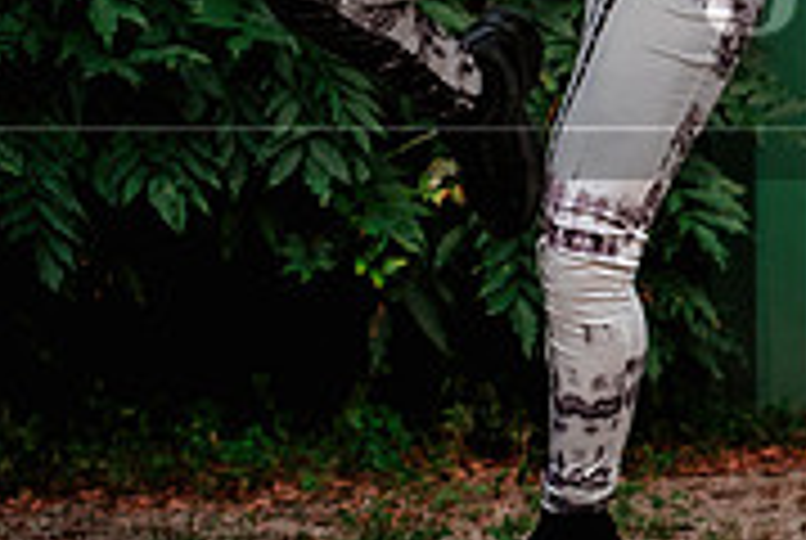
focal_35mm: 276
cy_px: 39
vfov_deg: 5.0
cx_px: 881
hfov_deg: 7.4
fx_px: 6189
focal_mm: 50
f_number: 2.8
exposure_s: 1/800
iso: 500
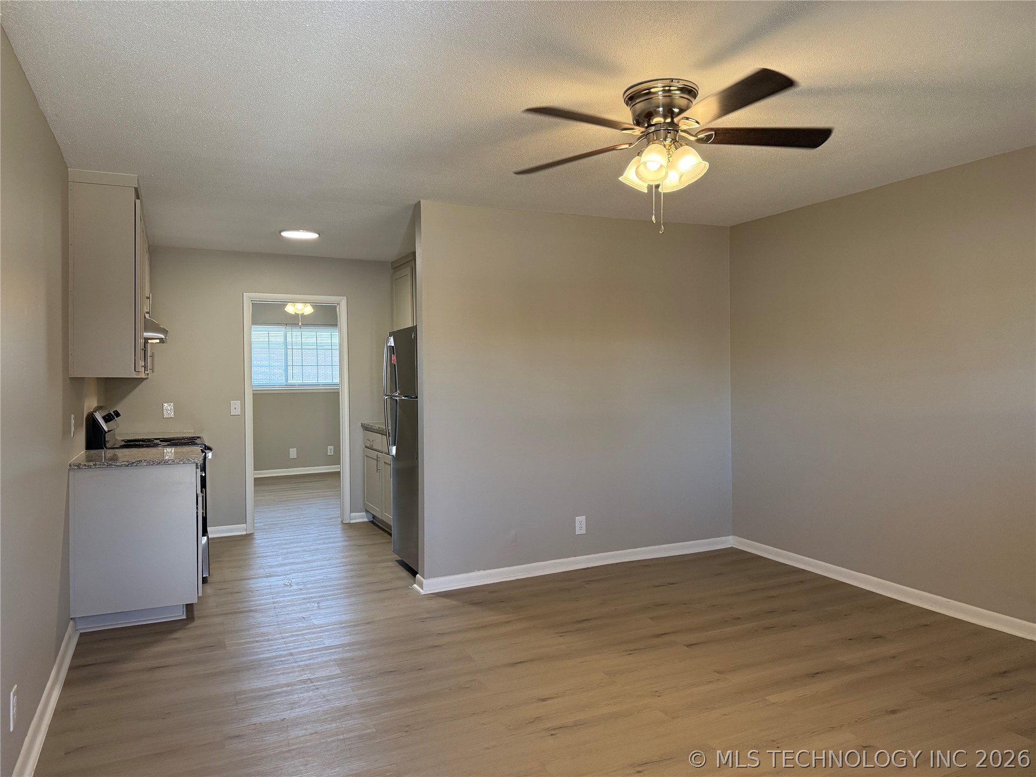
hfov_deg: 71.6
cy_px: 388
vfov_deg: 56.8
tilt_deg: -1.7
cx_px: 518
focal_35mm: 24
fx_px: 718
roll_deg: +1.1
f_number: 1.78
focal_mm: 6.76
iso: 200
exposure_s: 1/159
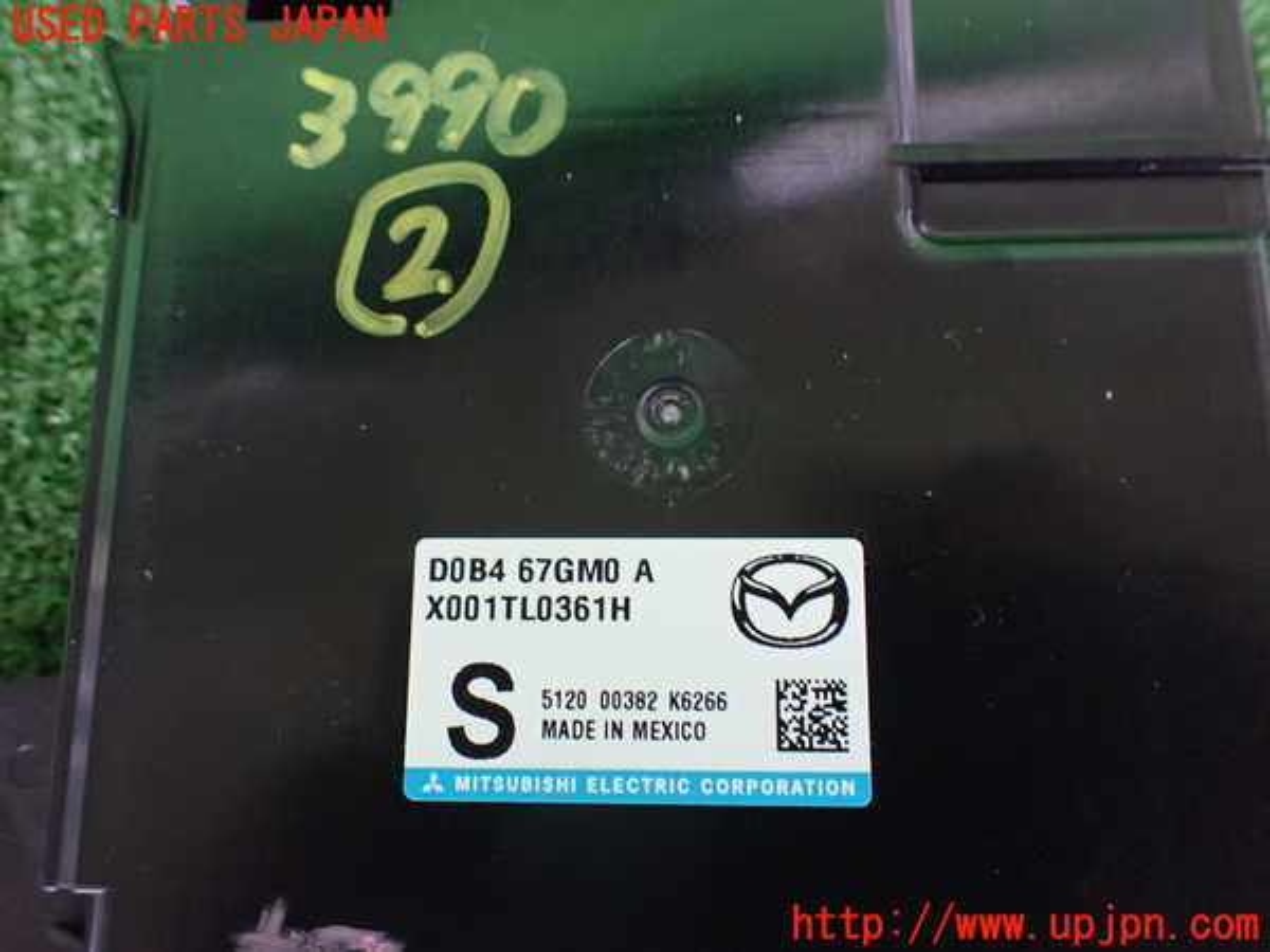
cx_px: 635
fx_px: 1101
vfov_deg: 46.8
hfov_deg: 60.0
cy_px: 476
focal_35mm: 30
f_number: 2.3
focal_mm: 5.4
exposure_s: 1/50
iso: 800
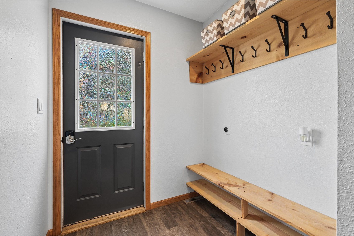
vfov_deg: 77.3
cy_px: 118
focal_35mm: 15
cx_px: 177
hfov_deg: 100.4
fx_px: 147
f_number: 9
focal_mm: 10
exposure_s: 1/12
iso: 400
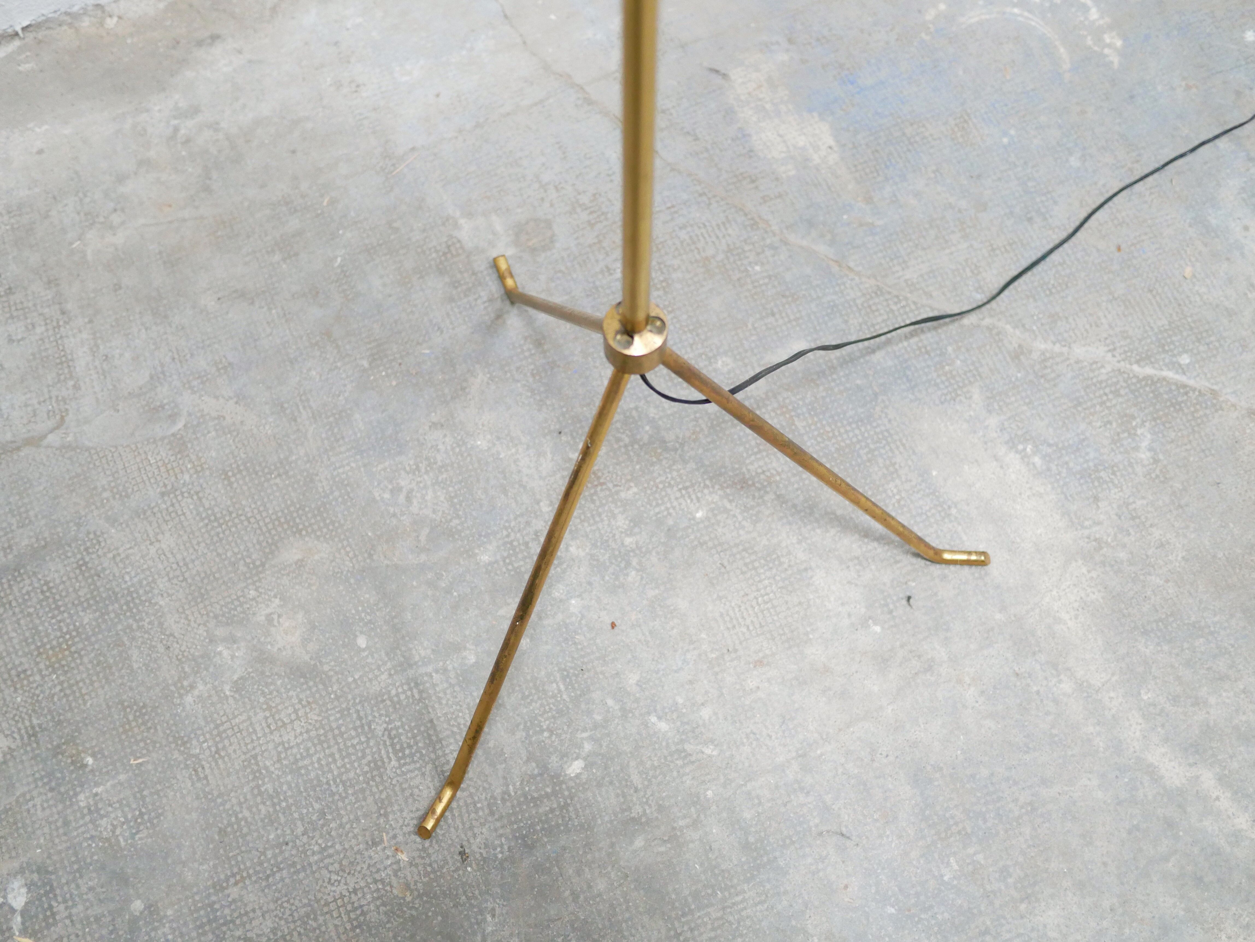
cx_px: 628
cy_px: 471
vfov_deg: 36.0
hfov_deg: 46.8
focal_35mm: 40
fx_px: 1451
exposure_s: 1/60
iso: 1600
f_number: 1.7
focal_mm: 20
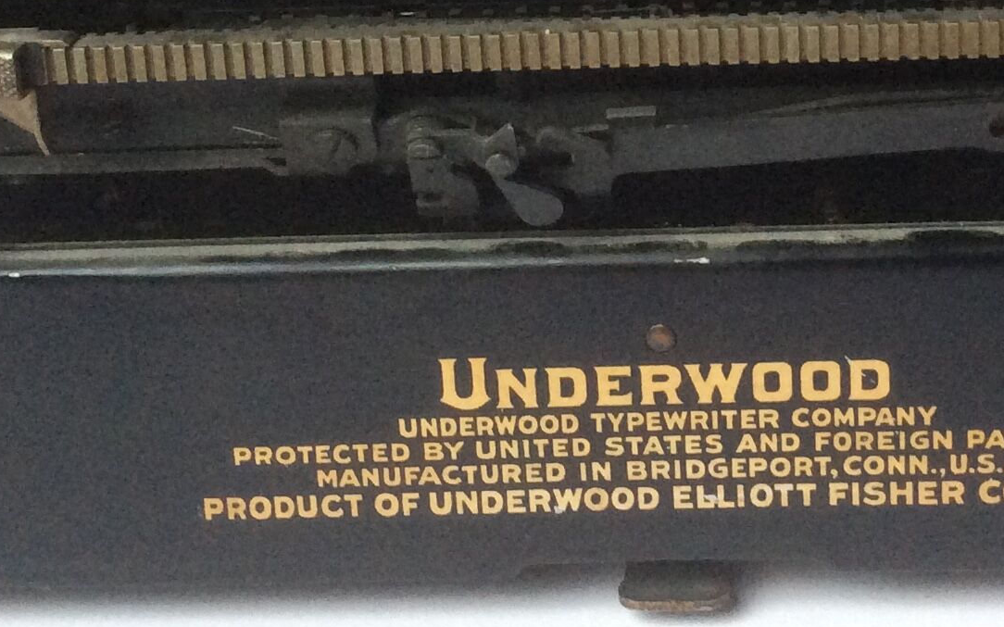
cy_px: -43
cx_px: 685
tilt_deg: -20.8
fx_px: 2216
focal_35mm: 81
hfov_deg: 25.4
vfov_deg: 15.7
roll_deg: +3.2
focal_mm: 3.3
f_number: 2.4
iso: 160
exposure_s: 1/25
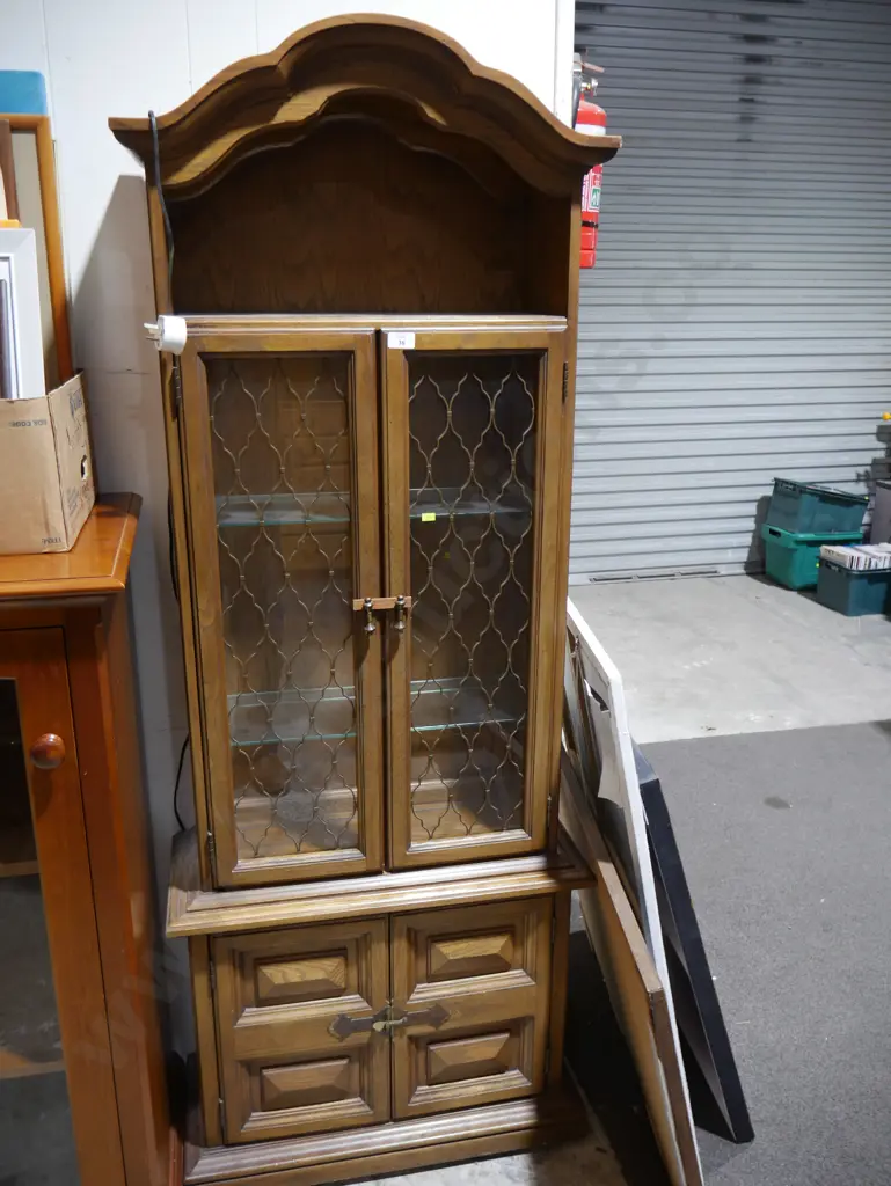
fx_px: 960
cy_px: 593
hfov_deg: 49.8
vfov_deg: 63.4
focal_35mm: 28
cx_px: 446
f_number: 3.5
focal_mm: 14
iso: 500
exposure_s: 1/60
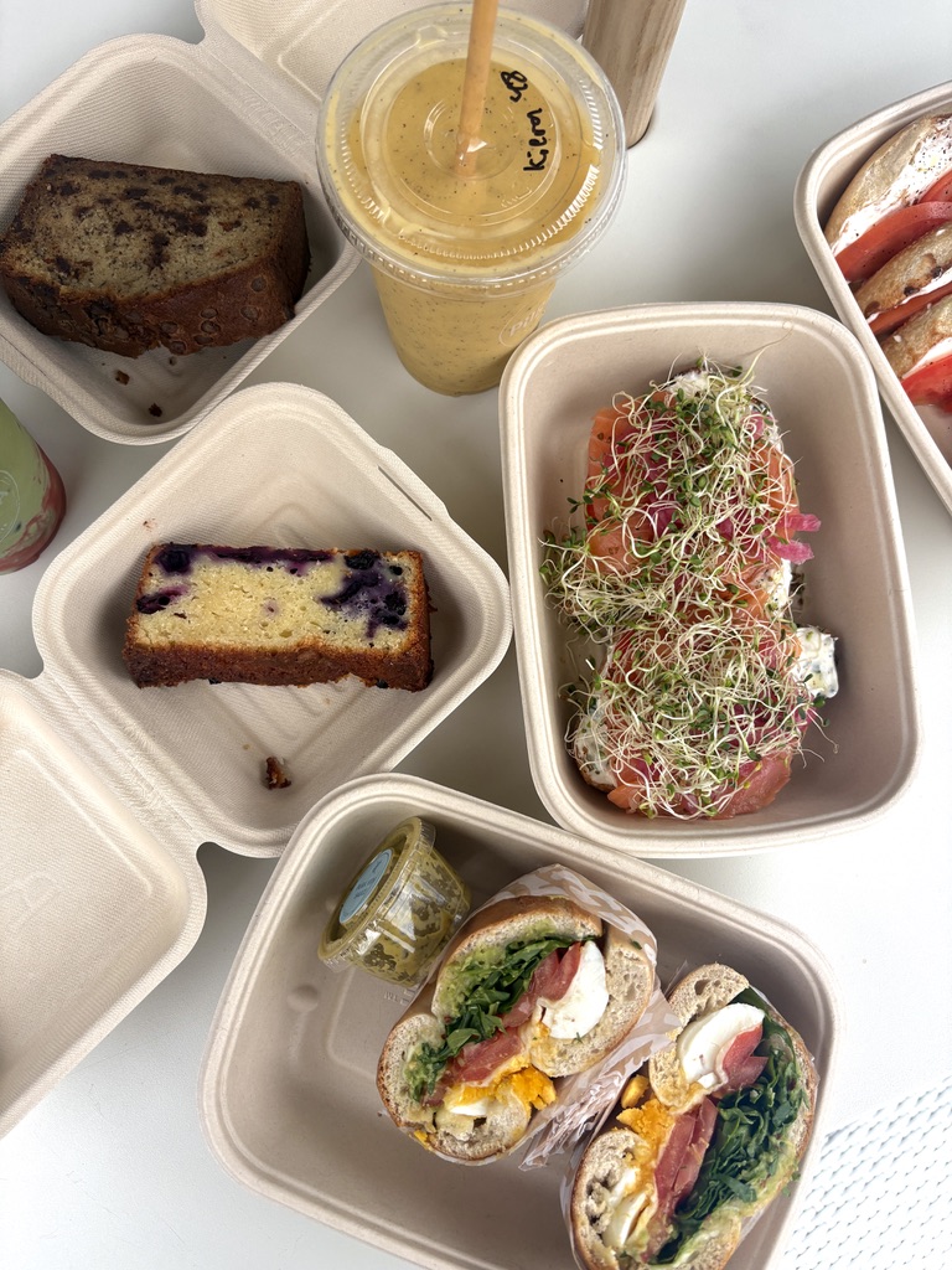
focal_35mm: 26
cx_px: 476
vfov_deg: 67.3
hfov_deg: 53.1
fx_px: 953
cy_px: 635
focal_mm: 5.96
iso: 50
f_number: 1.6
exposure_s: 1/782
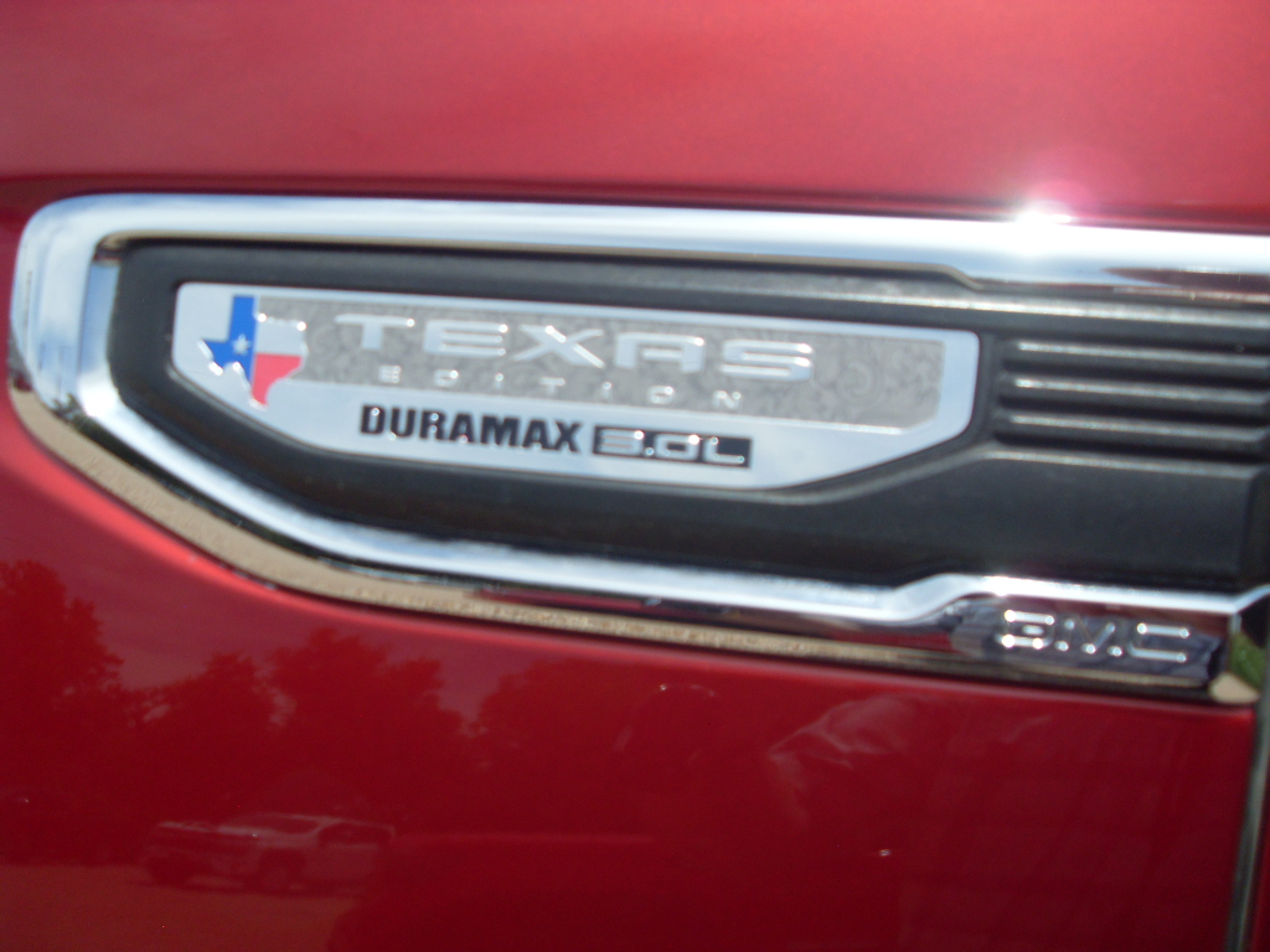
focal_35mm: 37
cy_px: 476
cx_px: 635
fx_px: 1357
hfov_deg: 50.1
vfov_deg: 38.7
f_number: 7
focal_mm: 6.3
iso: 80
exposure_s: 1/350
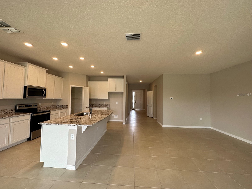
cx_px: 126
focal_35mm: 14
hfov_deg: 102.1
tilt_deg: +3.8
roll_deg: -0.5
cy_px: 94
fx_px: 102
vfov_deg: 85.7
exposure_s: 1/120
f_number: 2.2
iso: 125
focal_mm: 2.22
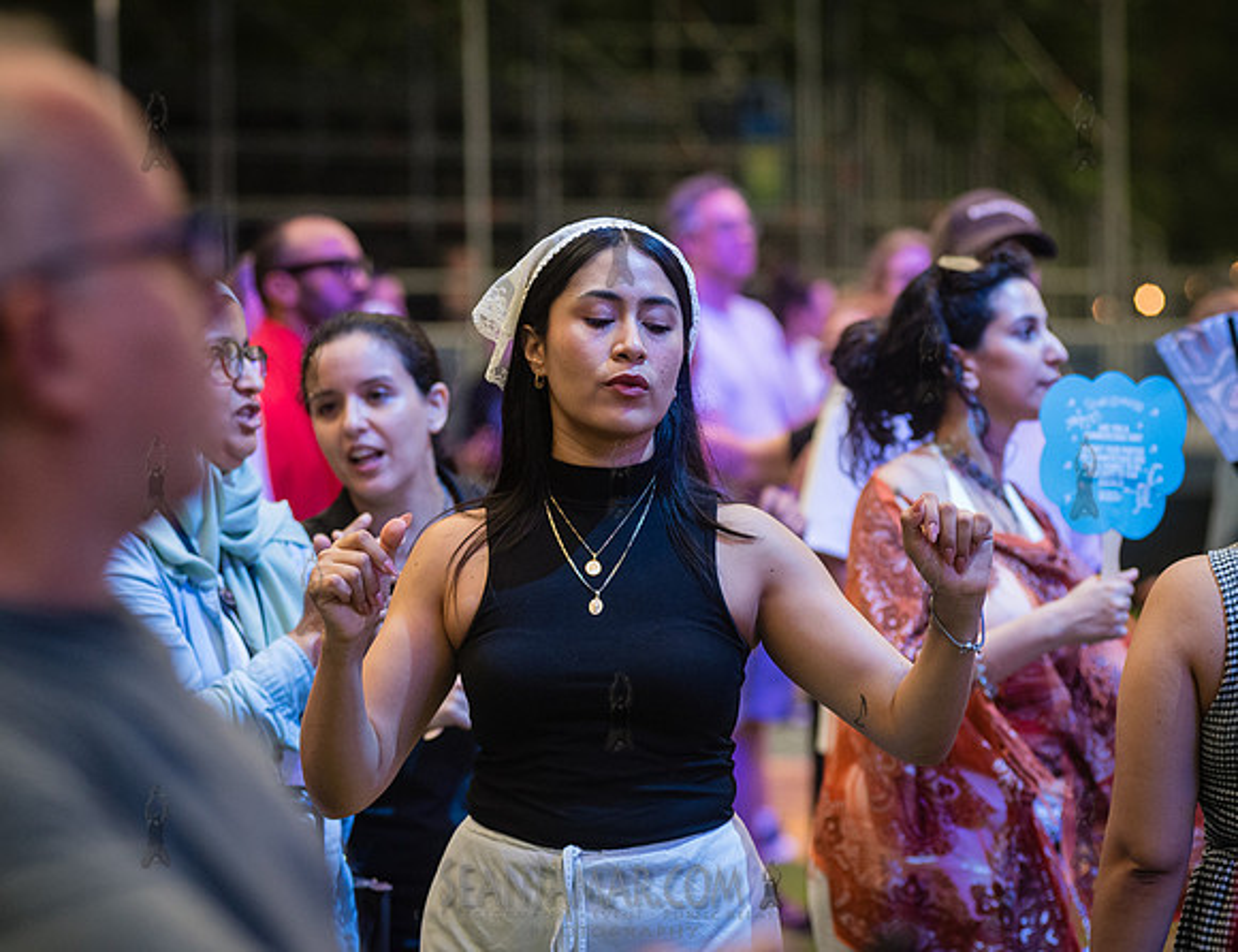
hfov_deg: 13.1
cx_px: 684
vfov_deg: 10.1
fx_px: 5401
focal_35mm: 150
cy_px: 433
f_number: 3.5
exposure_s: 1/320
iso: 2000
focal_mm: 125
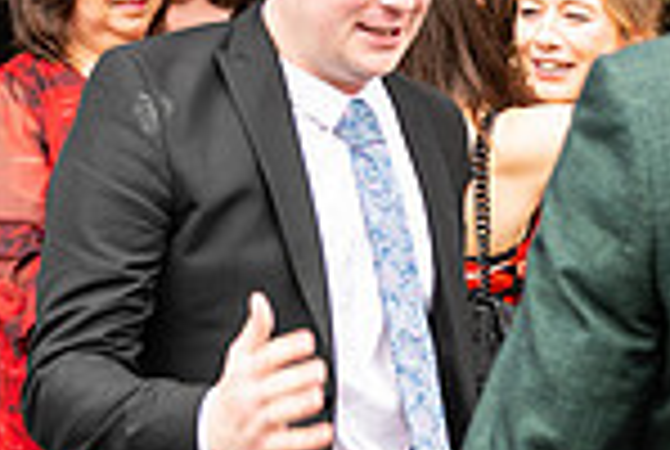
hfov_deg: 14.4
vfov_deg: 10.1
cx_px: 868
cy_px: 304
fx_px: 2536
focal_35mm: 136
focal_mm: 35
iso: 160
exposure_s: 1/200
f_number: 3.5
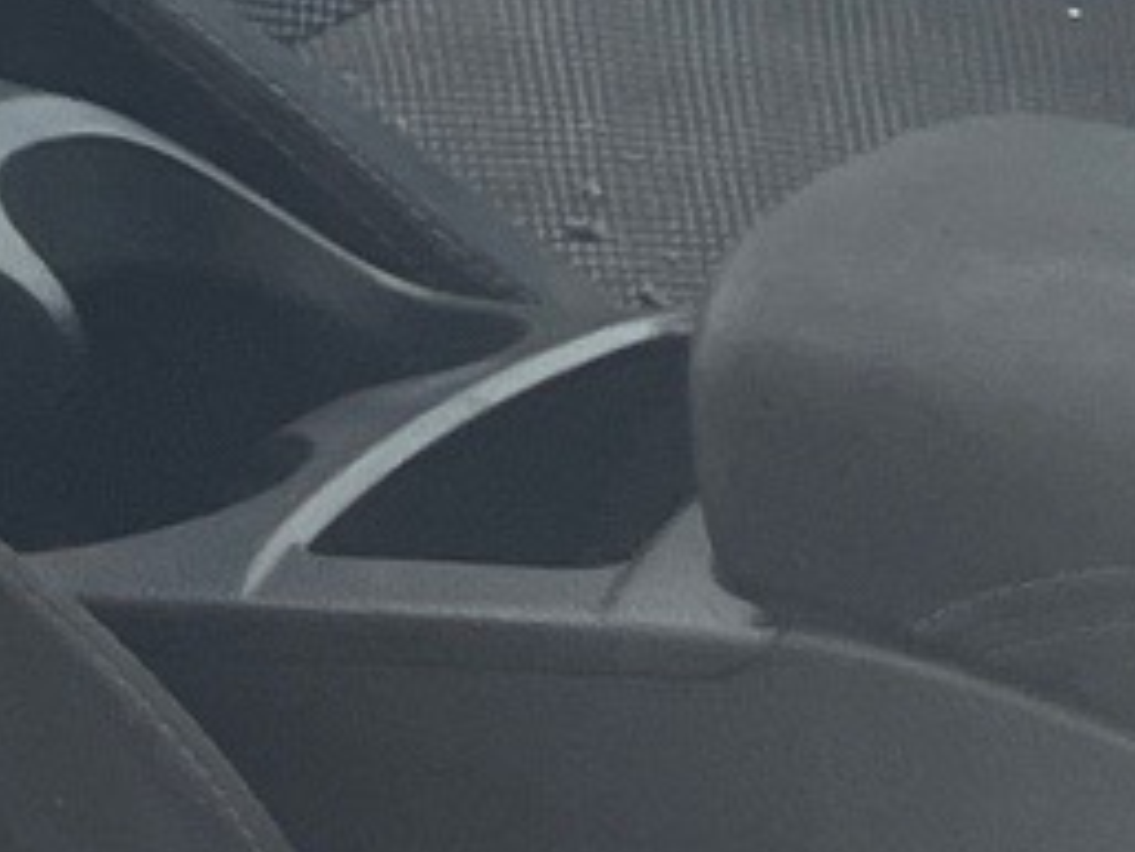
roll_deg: -3.9
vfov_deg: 7.5
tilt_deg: -28.4
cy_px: -384
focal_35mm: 194
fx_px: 6364
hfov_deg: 7.8
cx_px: -2977
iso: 32
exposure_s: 1/572
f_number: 1.6
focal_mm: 4.2
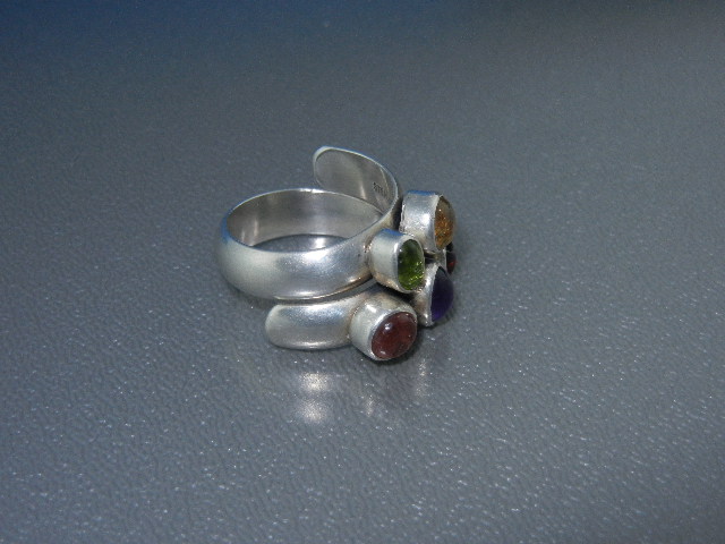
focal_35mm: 59
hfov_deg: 32.7
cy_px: 272
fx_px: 1236
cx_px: 362
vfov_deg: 24.8
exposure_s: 1/30
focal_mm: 10.6
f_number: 8
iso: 474
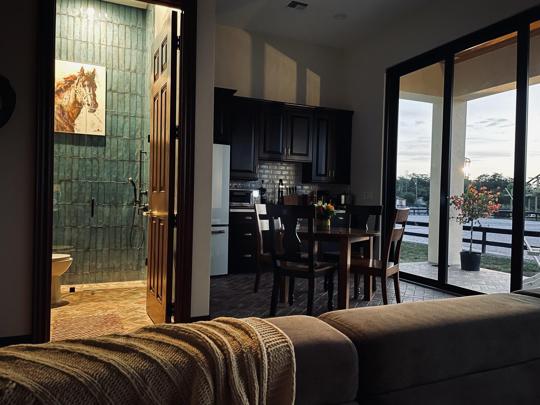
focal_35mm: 26
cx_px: 270
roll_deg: -0.9
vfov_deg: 53.1
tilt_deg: -0.6
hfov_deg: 67.3
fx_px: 406
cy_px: 202
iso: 1000
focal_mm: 4.2
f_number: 1.6
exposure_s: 1/7
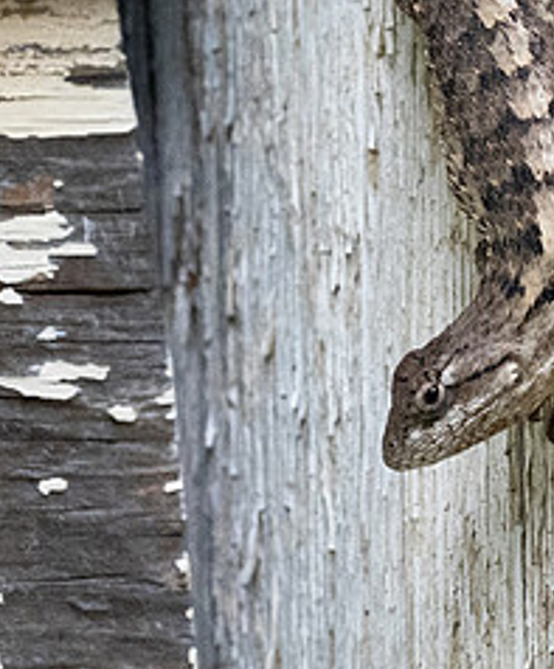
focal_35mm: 2045
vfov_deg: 0.9
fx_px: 41062
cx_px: 567
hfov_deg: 0.8
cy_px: 80
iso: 1600
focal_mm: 300
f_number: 7.1
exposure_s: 1/640
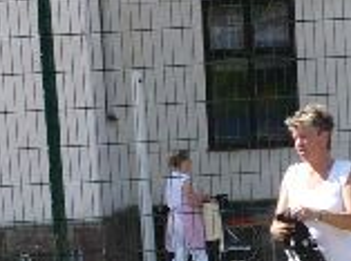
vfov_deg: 9.9
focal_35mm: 143
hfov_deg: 13.8
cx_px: 228
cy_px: 439
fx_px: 1447
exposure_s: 1/160
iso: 100
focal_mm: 5.8
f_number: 8
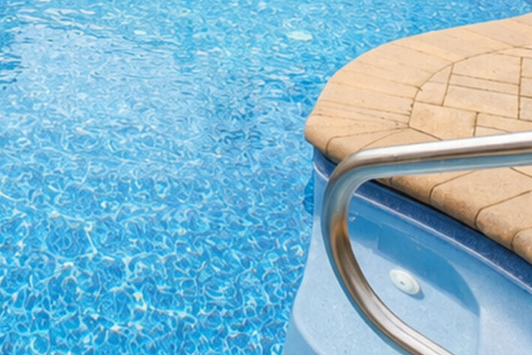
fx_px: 798
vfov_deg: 20.7
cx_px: 25
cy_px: -203
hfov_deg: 34.2
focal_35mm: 54
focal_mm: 10
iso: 500
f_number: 8
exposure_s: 1/125
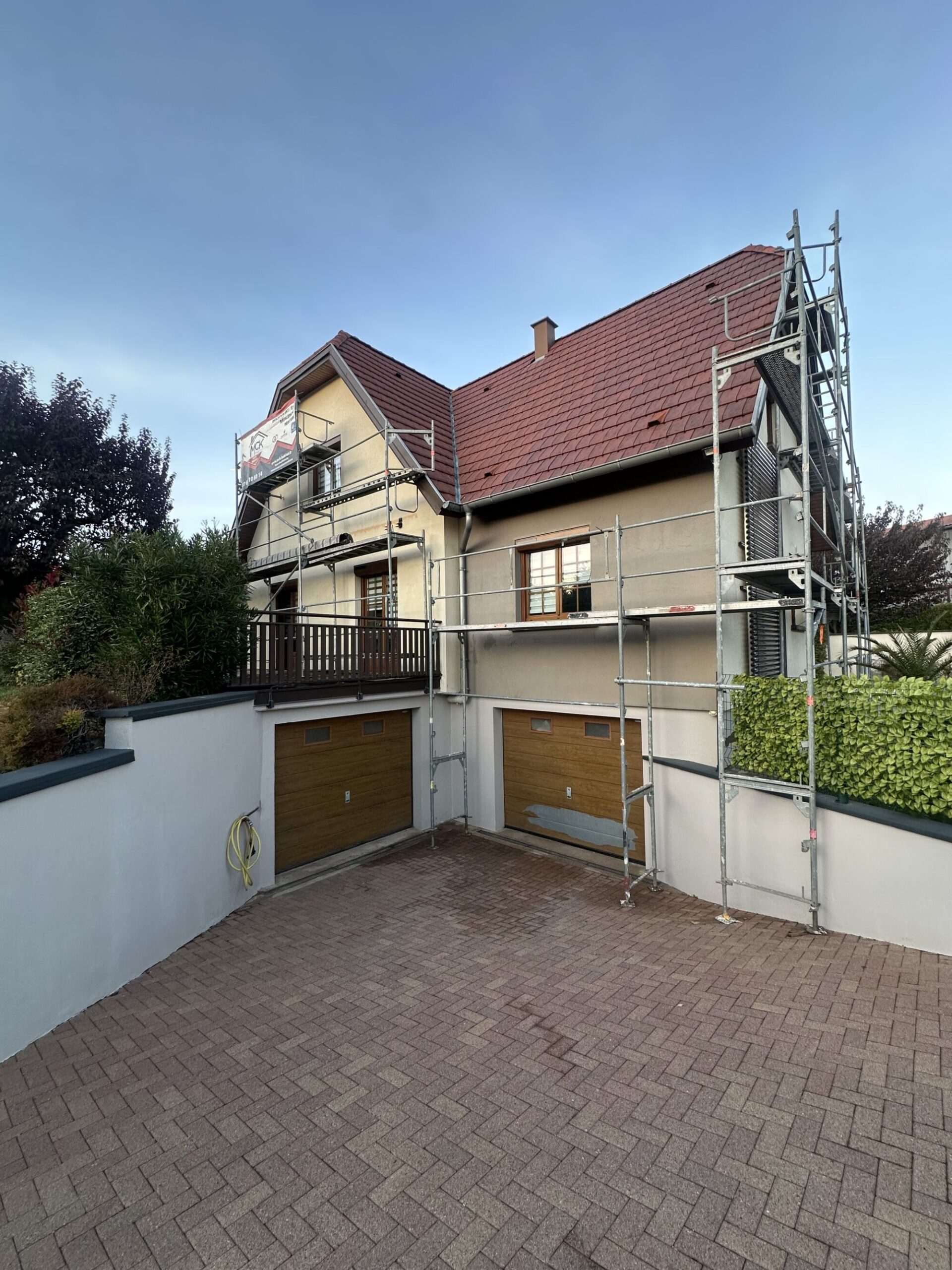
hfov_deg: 85.7
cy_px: 635
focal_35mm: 14
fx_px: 513
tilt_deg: +3.2
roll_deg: -0.2
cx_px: 476
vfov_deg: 102.1
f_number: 2.2
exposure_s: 1/99
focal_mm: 2.22
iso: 100
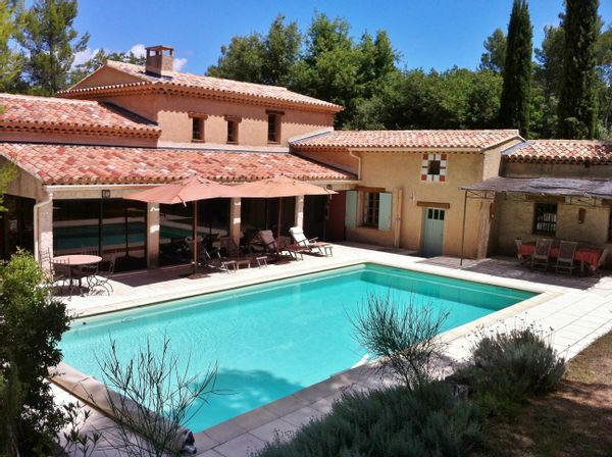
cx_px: 306
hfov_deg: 52.7
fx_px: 618
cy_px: 228
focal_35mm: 35
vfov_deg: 40.6
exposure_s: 1/2011
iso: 80
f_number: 2.8
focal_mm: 3.85
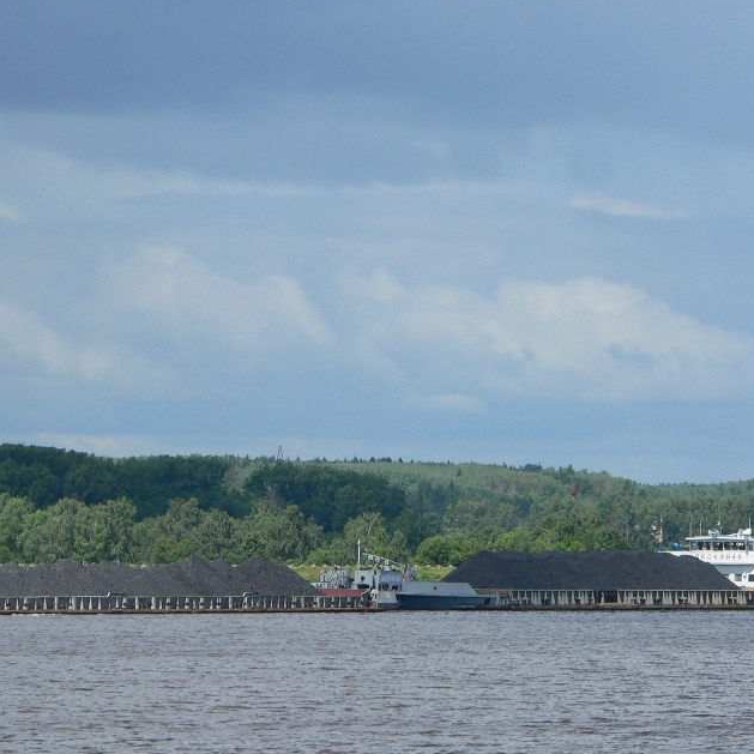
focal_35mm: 210
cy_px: 370
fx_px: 5175
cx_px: 286
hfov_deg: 8.3
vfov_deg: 8.3
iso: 80
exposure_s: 1/500
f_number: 5.2
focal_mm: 24.3
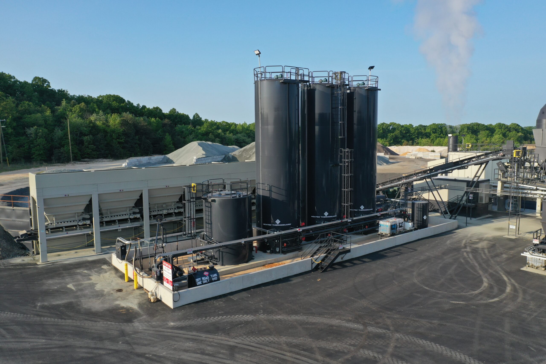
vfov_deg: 46.4
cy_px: 182
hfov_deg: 65.5
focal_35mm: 28
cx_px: 273
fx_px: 425
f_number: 5.6
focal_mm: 10.26
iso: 100
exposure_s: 1/320
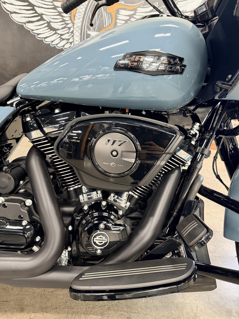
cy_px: 160
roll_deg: -5.1
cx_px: 120
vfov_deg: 71.6
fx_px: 221
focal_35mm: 24
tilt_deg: -21.1
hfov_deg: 56.8
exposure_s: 1/60
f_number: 1.78
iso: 500
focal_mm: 6.76
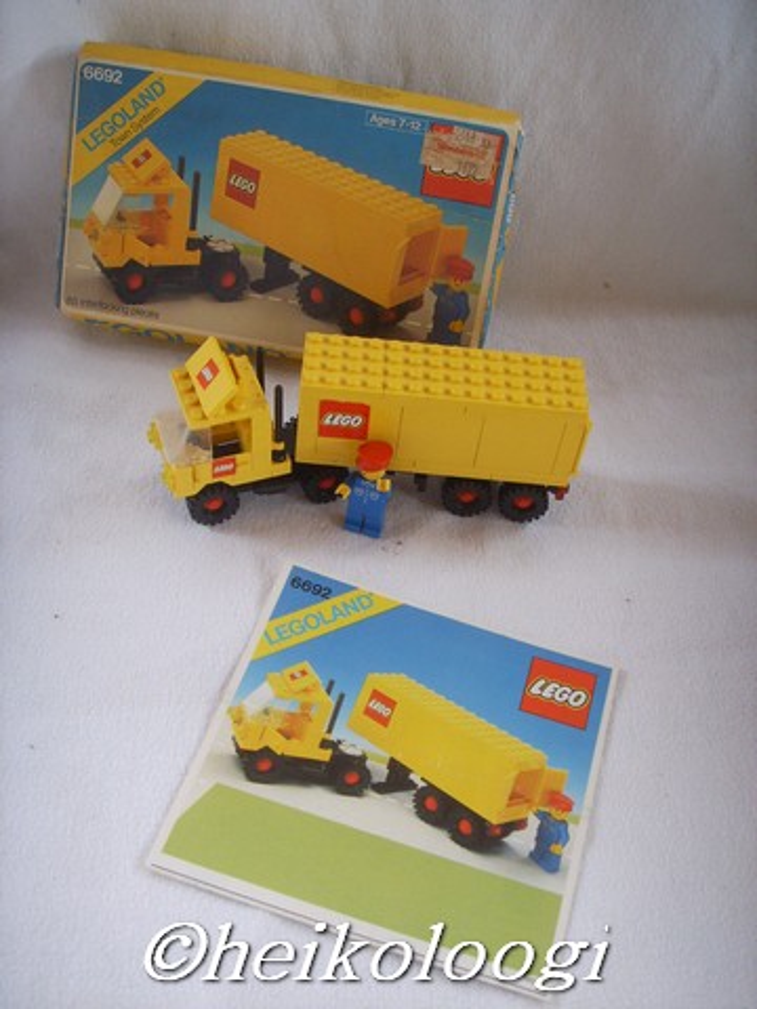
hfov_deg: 36.8
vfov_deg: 47.9
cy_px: 504
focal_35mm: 39
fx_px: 1137
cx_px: 378
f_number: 3.5
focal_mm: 6.6
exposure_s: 1/45
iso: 120
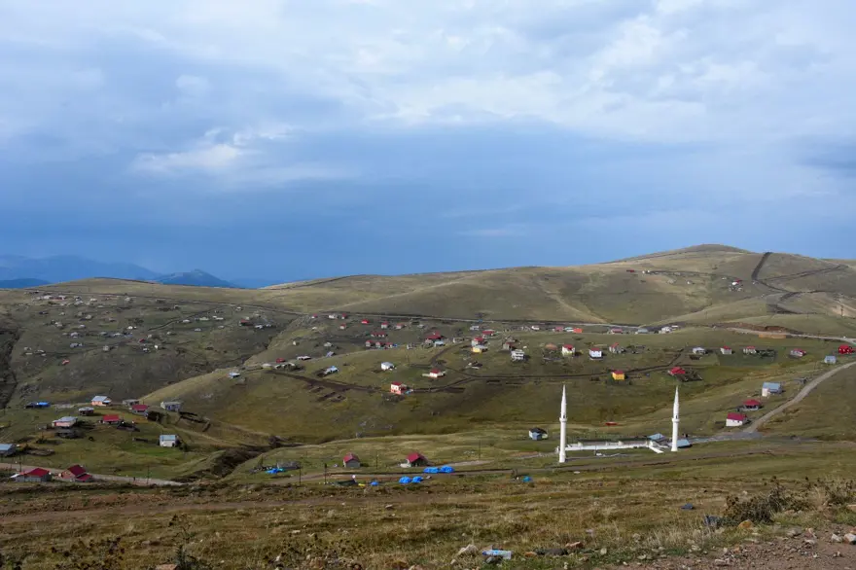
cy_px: 285
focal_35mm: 30
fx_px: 713
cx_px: 428
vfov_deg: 43.6
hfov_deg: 61.9
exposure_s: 1/1000
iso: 1600
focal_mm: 20
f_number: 16
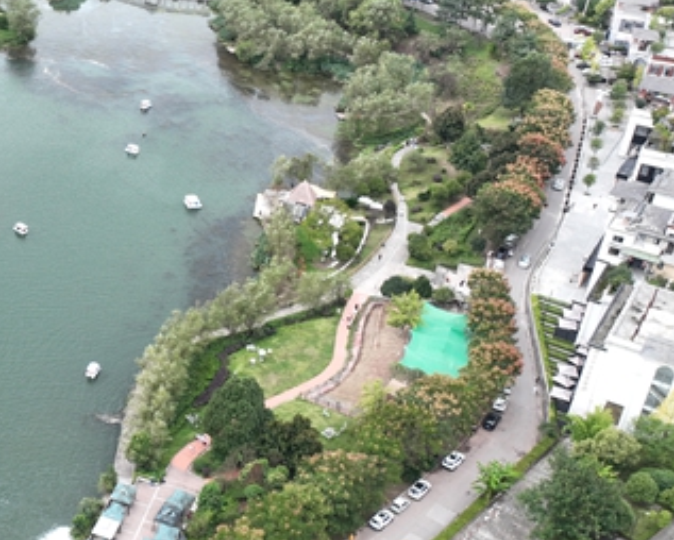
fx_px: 1178
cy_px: 199
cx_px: -123
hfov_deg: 28.1
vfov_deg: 25.7
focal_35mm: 59
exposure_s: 1/320
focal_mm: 12.29
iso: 100
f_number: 2.8
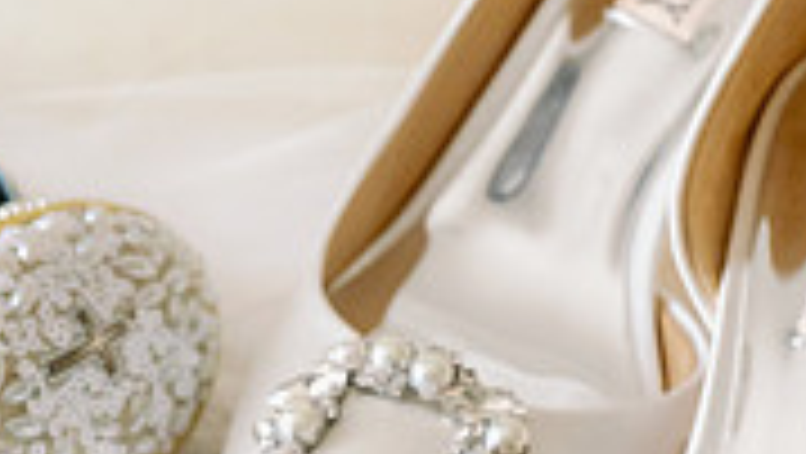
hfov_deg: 9.1
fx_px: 5069
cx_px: 86
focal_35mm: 237
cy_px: 438
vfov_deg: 5.1
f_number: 7.1
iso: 2000
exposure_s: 1/200
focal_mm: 70
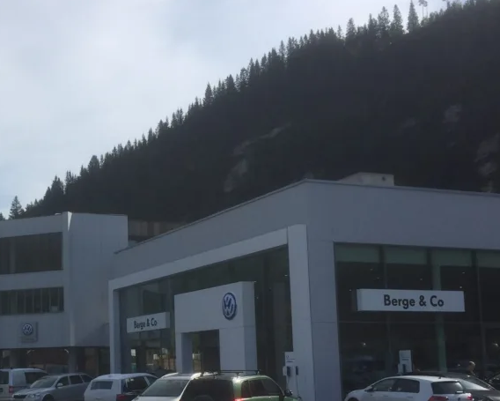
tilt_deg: +6.1
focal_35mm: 51
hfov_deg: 35.1
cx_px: 78
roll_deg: +1.2
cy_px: 288
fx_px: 755
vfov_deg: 29.4
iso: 32
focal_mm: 4.15
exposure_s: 1/2639
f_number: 2.2
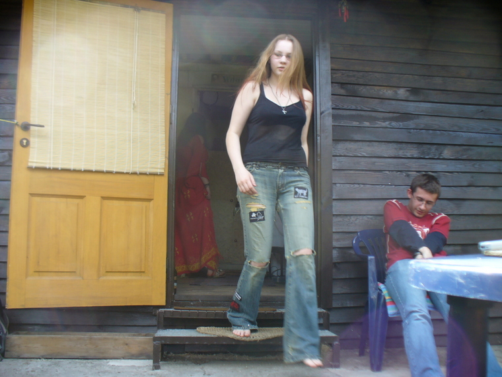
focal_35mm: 37
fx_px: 537
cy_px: 188
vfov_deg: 38.7
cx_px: 251
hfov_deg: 50.1
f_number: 2.8
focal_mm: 6.1
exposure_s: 1/80
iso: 64
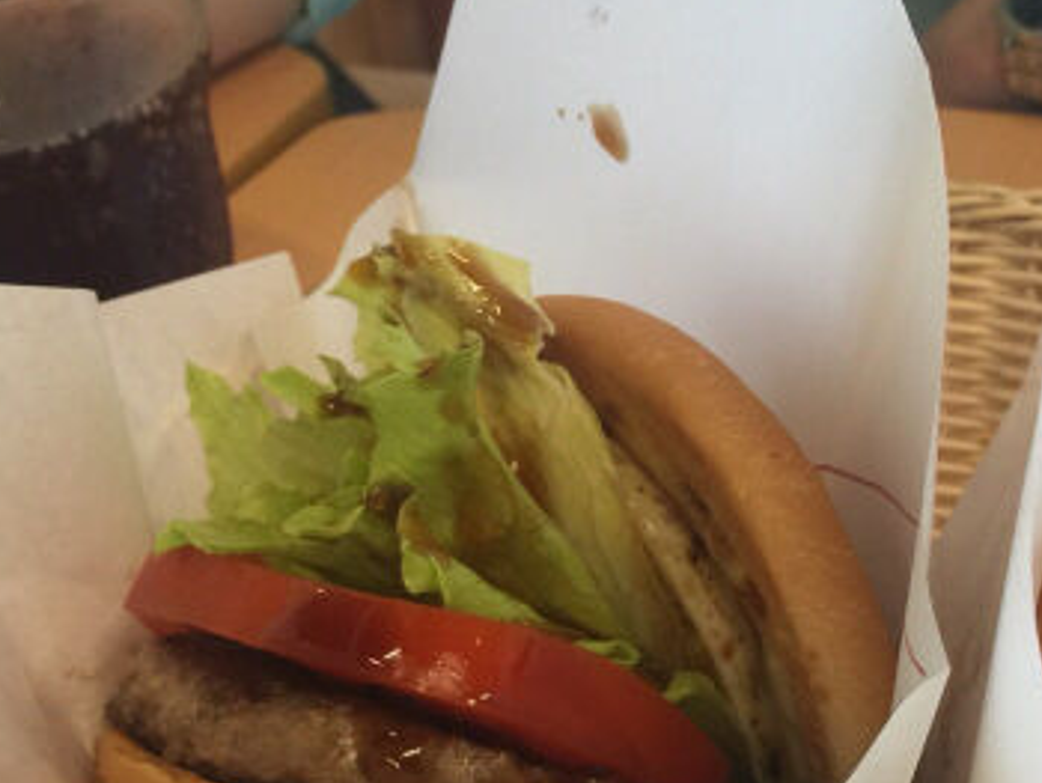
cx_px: 899
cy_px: 528
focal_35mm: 58
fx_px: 1747
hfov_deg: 31.9
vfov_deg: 25.1
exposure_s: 1/15
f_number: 2.2
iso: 40
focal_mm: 4.15
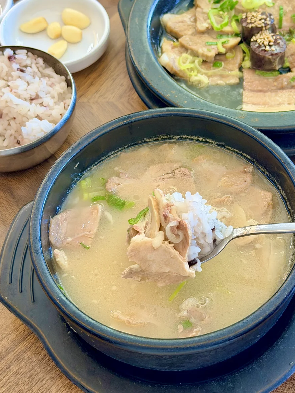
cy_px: 159
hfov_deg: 24.8
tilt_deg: -51.9
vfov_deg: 32.6
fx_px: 670
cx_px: 175
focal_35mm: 59
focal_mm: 6.76
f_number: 1.78
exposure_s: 1/55
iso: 80
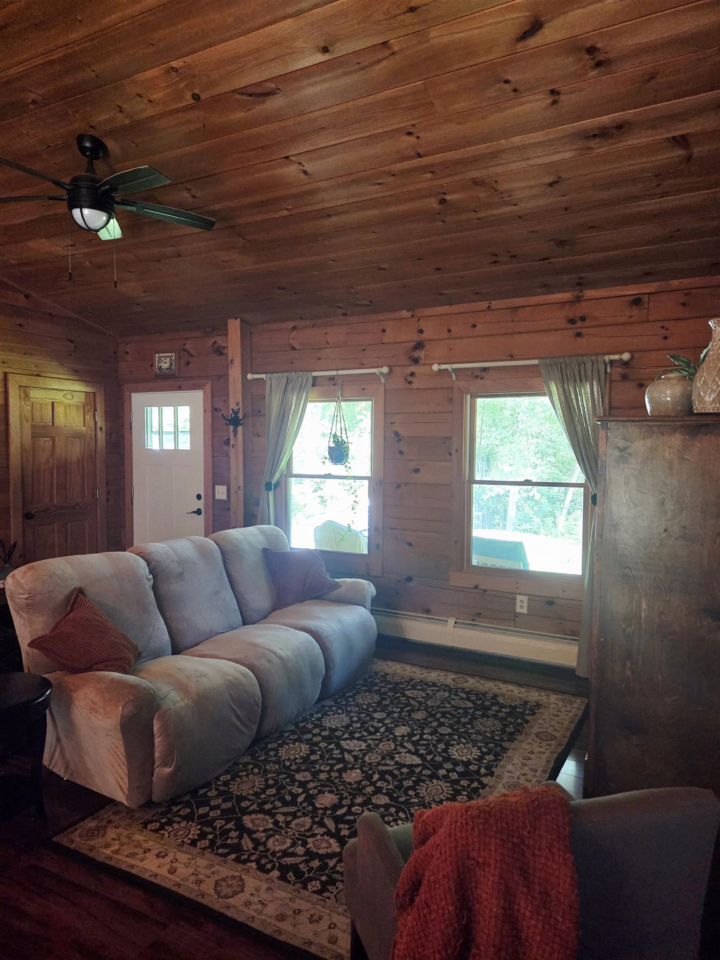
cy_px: 480
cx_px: 360
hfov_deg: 58.9
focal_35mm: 23
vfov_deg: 73.9
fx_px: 638
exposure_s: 1/120
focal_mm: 5.4
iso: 1250
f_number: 1.8
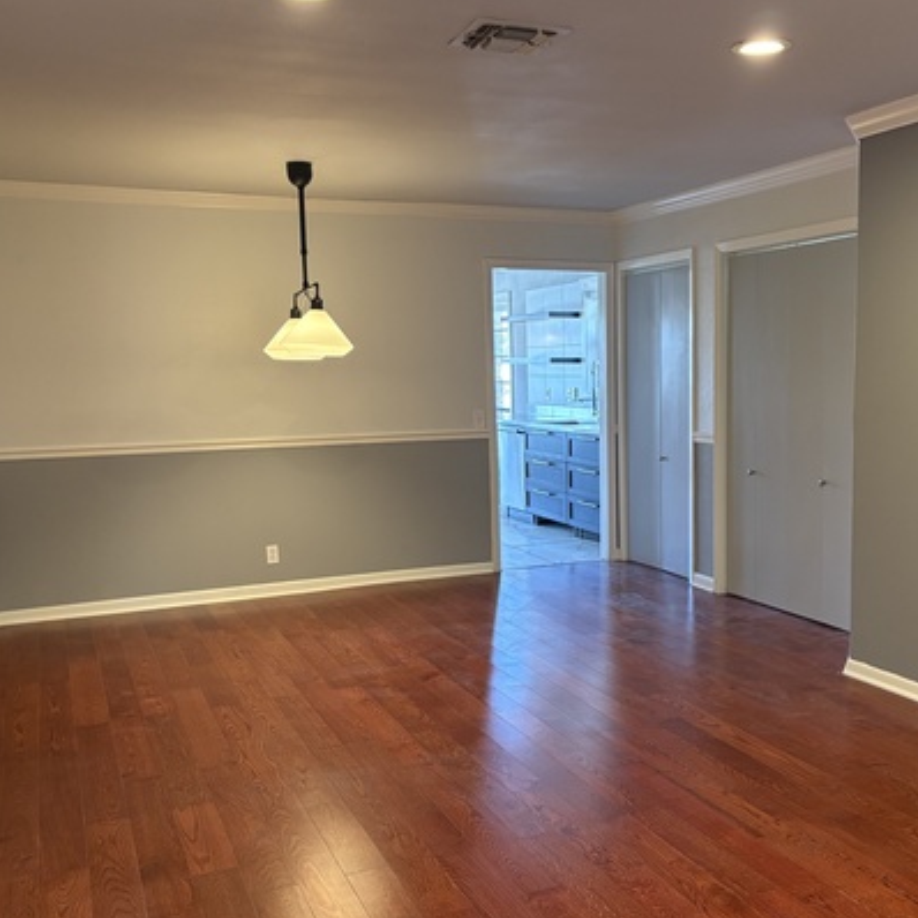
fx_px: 1110
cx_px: 586
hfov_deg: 44.5
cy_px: 498
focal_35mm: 37
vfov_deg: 44.9
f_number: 1.6
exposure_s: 1/60
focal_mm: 5.96
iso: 200
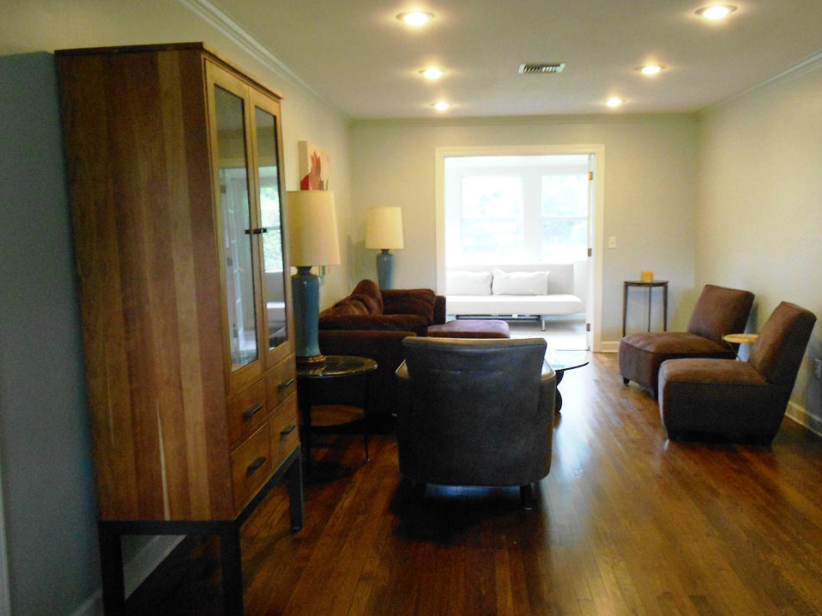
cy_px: 321
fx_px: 736
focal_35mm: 31
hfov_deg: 58.3
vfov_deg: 45.4
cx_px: 434
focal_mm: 5.1
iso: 400
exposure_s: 1/30
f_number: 3.4
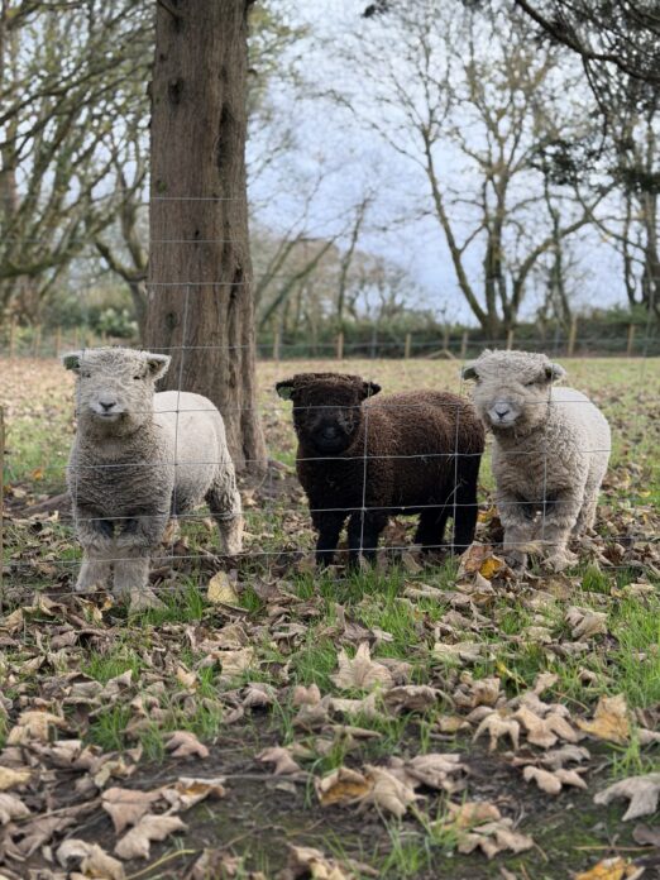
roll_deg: -1.7
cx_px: 330
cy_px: 440
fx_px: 1220
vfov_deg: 39.7
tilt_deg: -4.8
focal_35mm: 48
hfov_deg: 30.3
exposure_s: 1/236
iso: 80
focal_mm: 6.76
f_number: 1.78
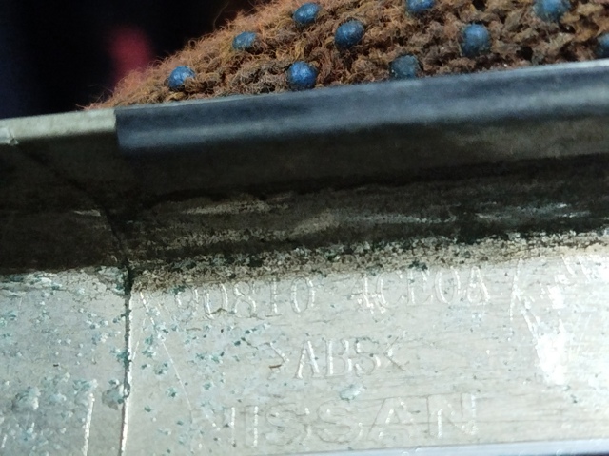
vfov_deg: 20.4
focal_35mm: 72
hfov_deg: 27.0
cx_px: 304
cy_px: 228
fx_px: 1267
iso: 400
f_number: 1.7
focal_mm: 5.31
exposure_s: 1/17
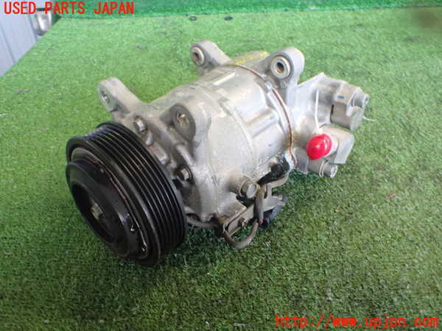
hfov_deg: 60.0
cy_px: 166
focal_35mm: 30
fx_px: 383
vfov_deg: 46.8
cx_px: 221
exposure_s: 1/100
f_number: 2.3
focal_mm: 5.4
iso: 800
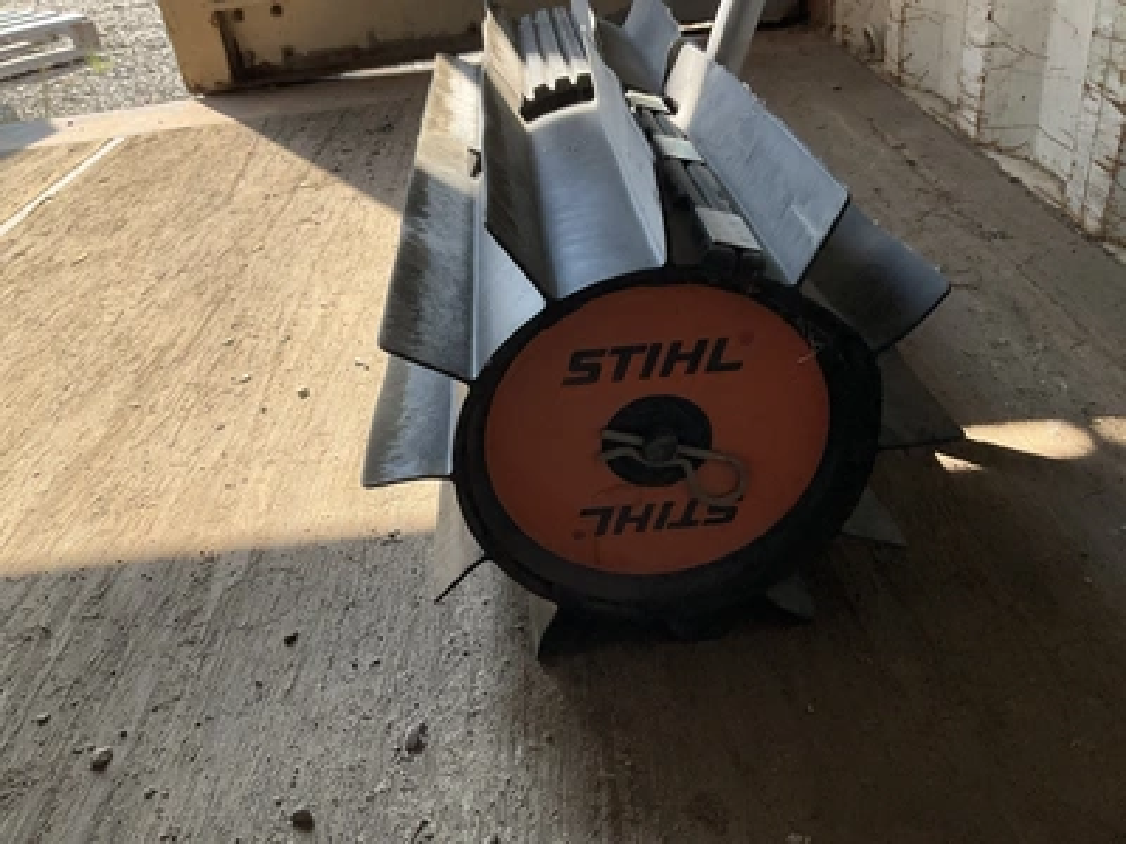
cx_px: 563
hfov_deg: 61.7
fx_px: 943
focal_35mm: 29
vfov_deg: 48.2
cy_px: 422
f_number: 1.8
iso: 25
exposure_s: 1/342
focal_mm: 3
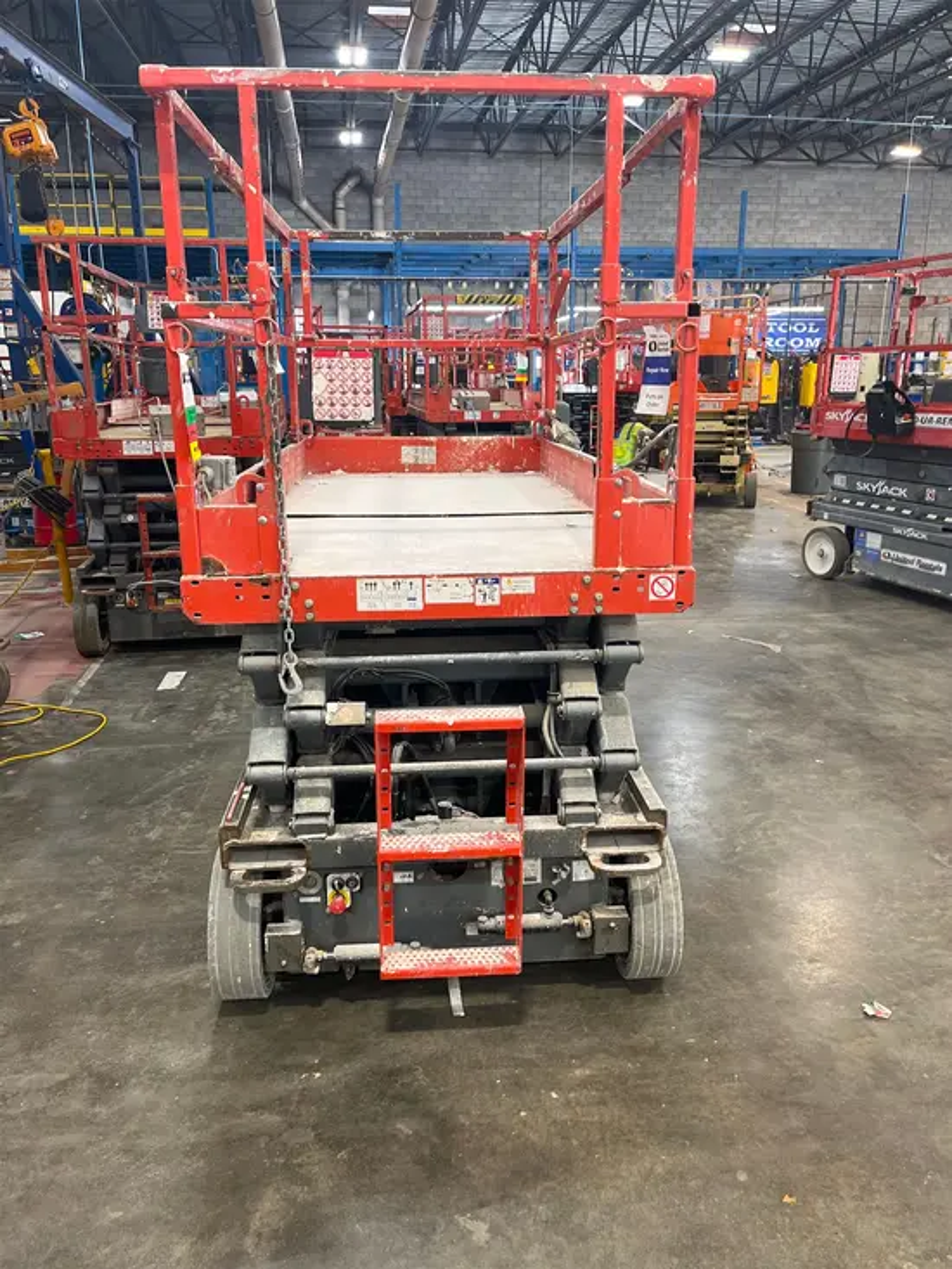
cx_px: 476
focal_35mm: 26
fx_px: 953
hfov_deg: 53.1
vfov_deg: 67.3
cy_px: 634
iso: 125
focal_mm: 5.1
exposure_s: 1/55
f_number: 1.6
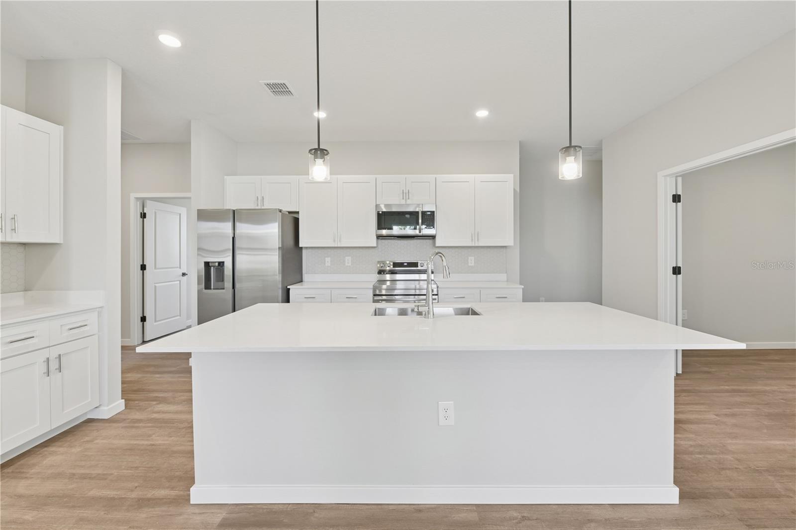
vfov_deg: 81.2
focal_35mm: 14
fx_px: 309
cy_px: 265
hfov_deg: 104.3
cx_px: 398
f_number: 9
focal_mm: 14
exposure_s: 1/6
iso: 100
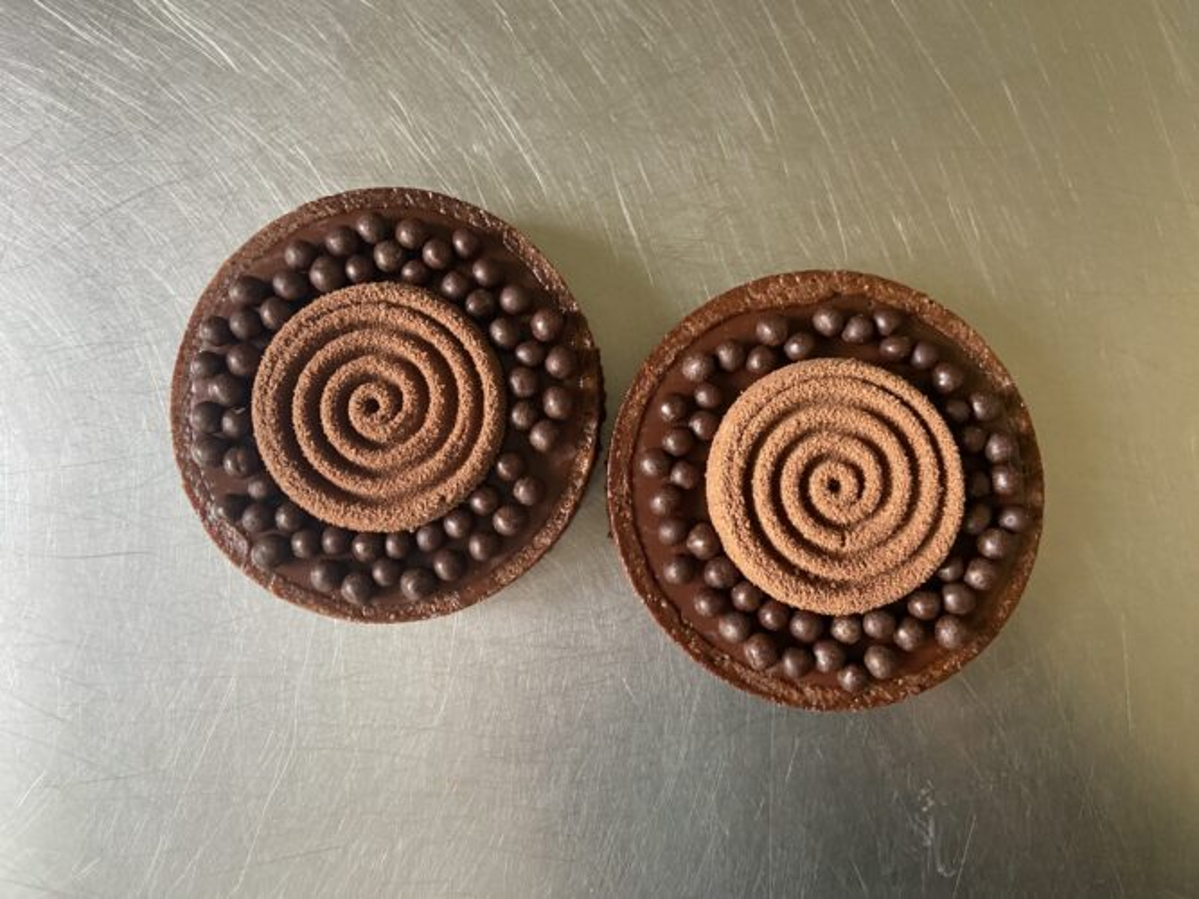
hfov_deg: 67.3
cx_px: 600
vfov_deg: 53.0
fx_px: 900
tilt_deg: -87.5
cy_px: 450
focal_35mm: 26
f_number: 1.8
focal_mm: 4.25
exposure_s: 1/60
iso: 250
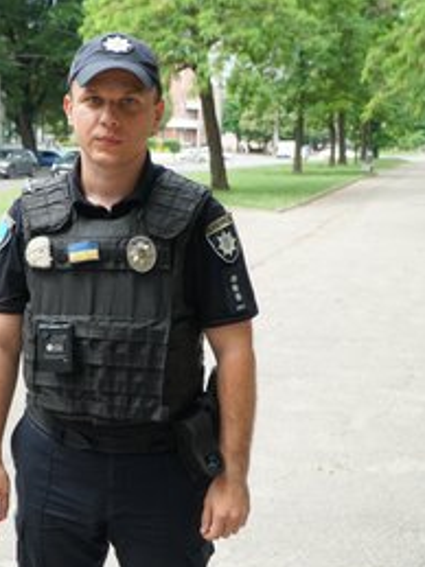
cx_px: 116
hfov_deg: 29.3
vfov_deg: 38.9
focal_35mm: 49
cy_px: 289
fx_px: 803
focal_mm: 22
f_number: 4
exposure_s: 1/160
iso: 100
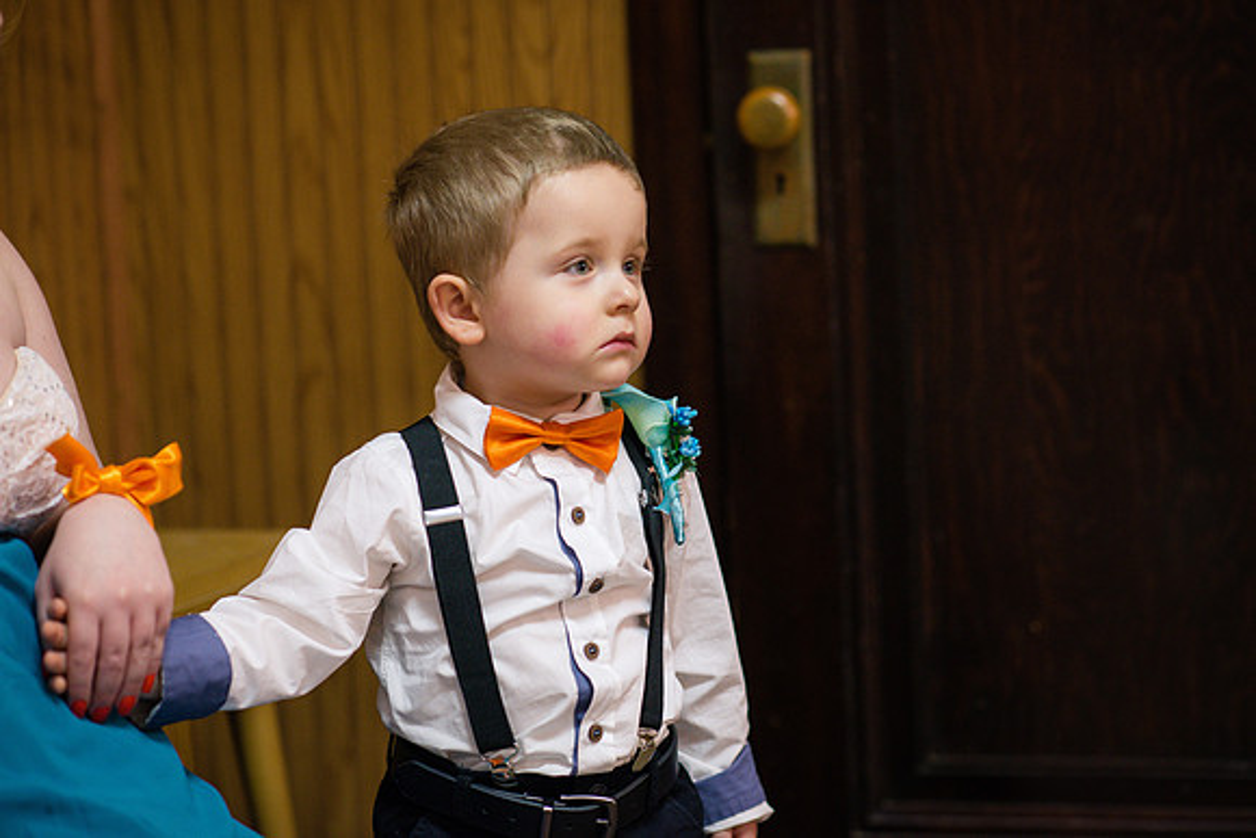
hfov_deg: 23.9
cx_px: 628
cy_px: 419
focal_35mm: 85
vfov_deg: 16.1
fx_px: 2966
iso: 1000
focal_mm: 85
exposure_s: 1/125
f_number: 2.5
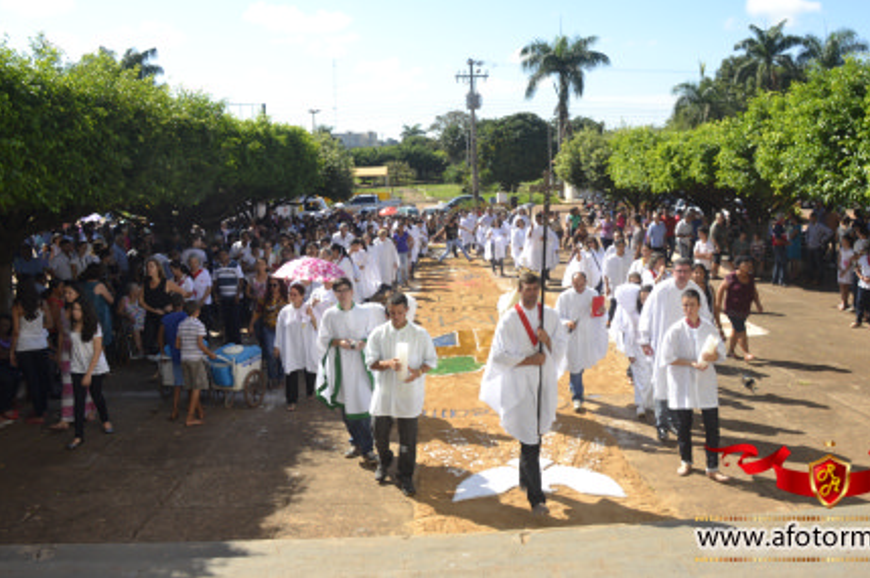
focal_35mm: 35
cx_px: 483
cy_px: 242
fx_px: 845
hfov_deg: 54.4
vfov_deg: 37.7
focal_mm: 20
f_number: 8
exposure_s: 1/200
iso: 100
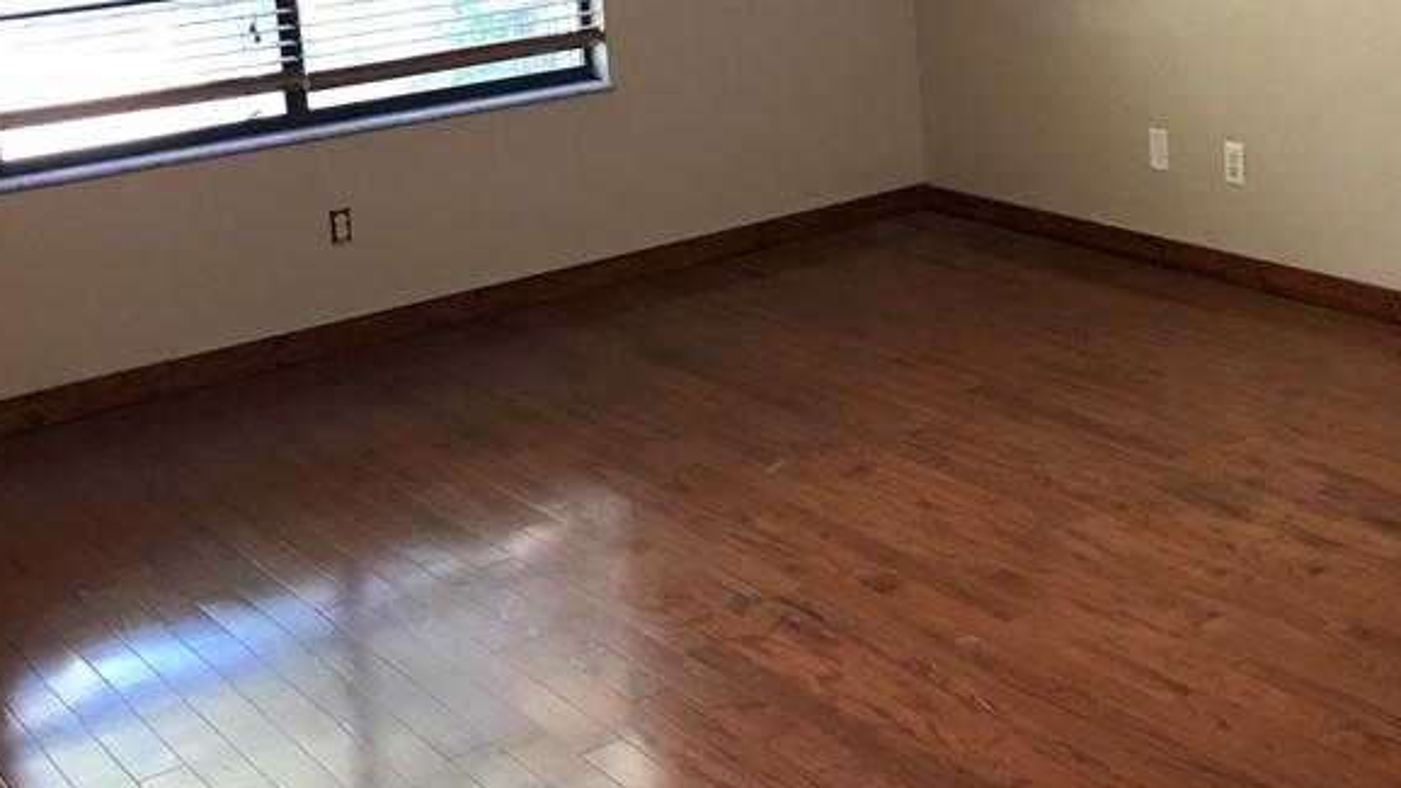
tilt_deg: -6.9
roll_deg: +3.7
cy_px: -2
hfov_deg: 37.4
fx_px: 2006
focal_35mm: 54
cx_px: 1071
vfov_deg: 21.4
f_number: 1.8
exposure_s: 1/20
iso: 40
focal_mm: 3.99
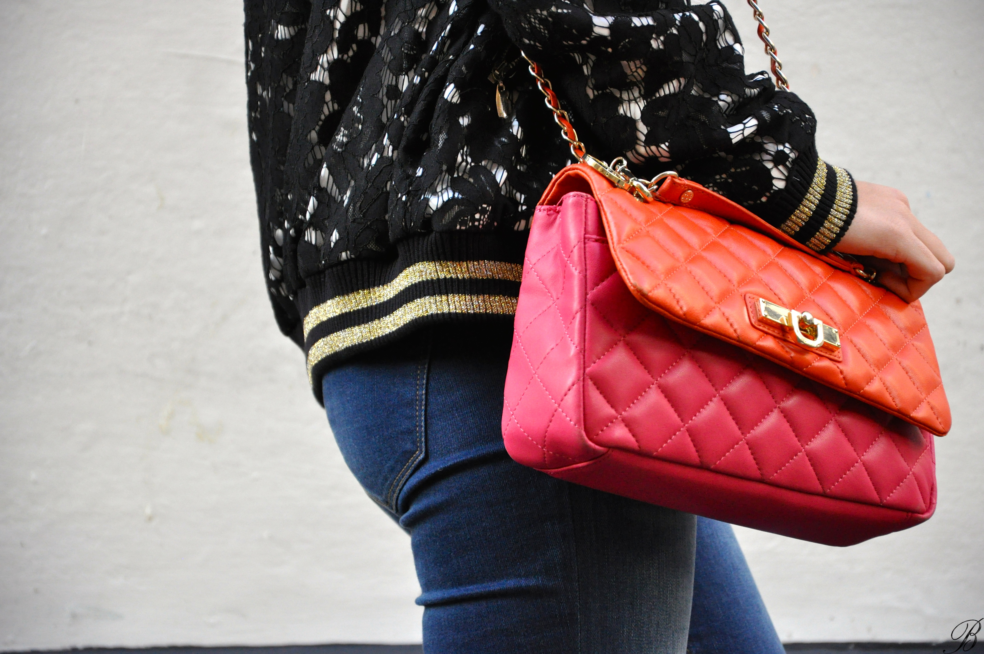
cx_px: 492
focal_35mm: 158
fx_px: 4300
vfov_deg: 8.7
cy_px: 327
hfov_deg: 13.1
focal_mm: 105
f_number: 5.6
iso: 1600
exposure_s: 1/250
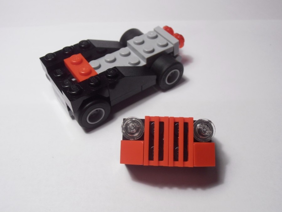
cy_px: 106
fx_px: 301
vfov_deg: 38.7
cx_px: 141
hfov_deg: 50.1
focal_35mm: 37
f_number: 3.9
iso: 80
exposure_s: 1/40
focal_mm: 6.61
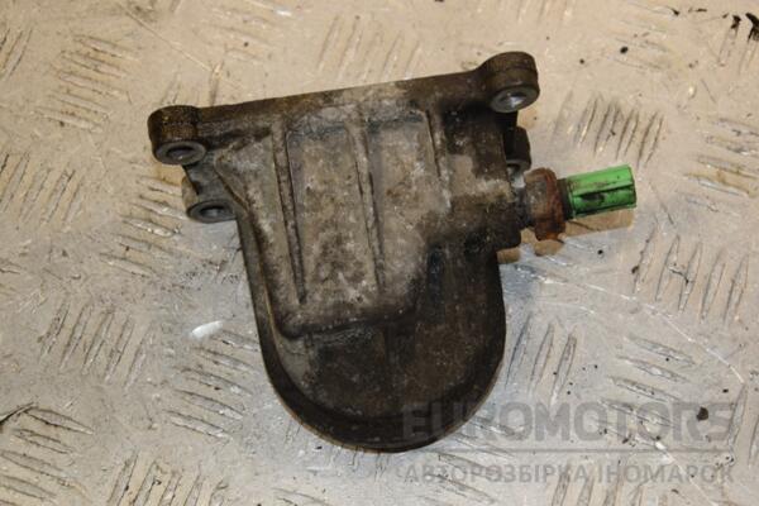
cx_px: 380
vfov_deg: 15.7
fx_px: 1834
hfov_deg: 23.4
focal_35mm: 87
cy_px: 253
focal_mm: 58
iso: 800
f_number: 7.1
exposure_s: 1/200
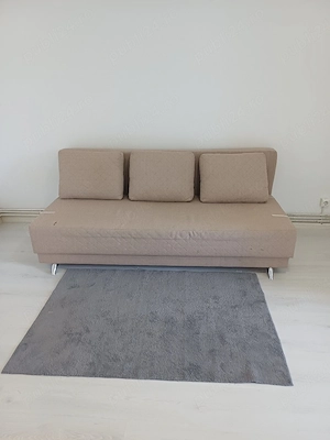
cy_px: 220
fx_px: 318
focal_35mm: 25
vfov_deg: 69.4
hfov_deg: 54.9
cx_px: 165
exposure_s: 1/50
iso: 320
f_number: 1.8
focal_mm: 4.65
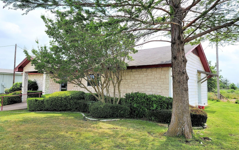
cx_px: 117
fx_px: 169
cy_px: 76
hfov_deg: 70.4
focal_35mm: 26
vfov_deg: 47.6
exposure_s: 1/784
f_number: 1.8
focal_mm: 6.7
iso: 16
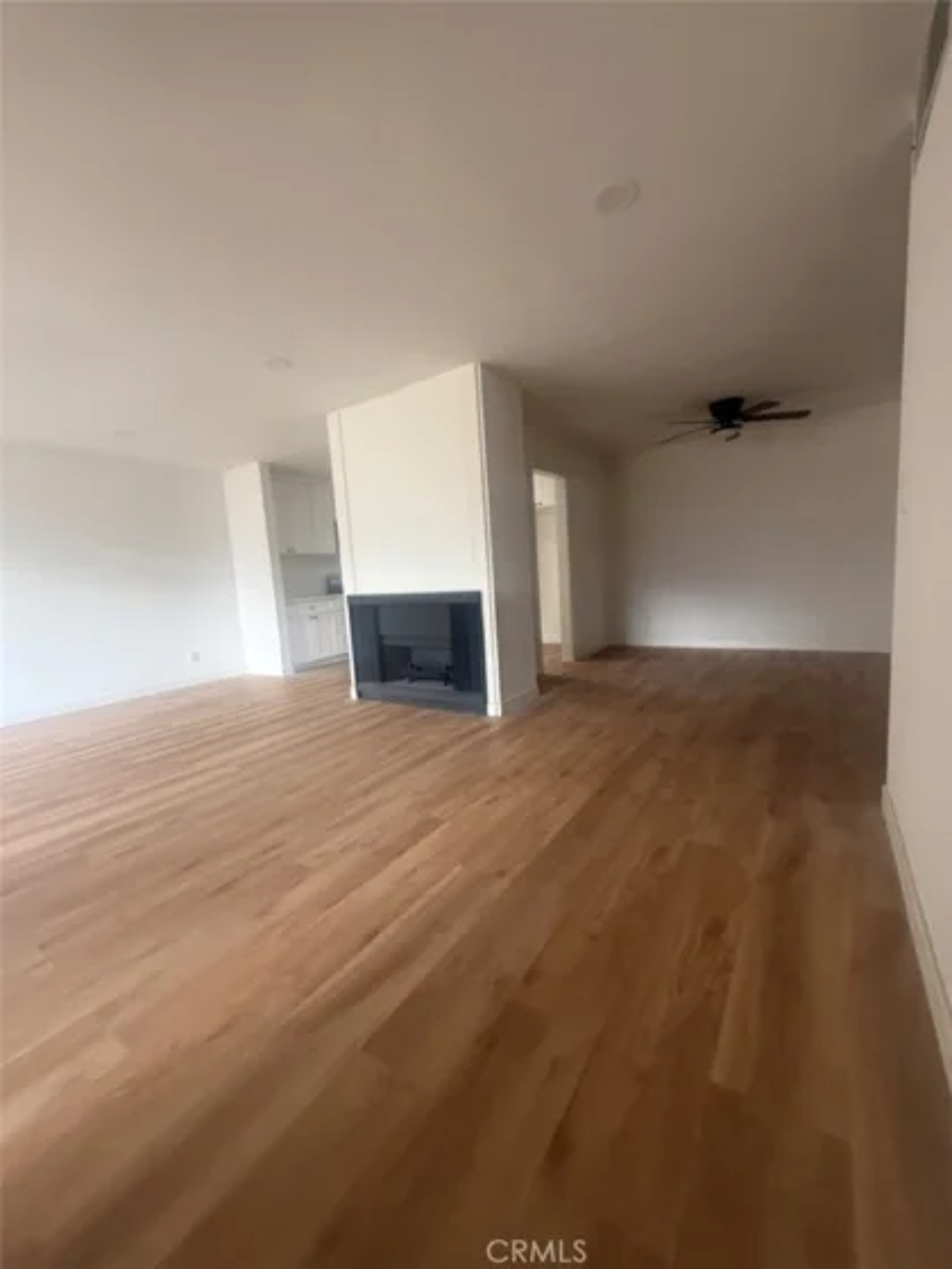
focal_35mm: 14
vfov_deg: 102.1
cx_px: 476
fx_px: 513
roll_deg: +4.8
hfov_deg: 85.7
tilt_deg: -6.3
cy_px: 634
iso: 320
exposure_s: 1/83
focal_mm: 2.22
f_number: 2.2
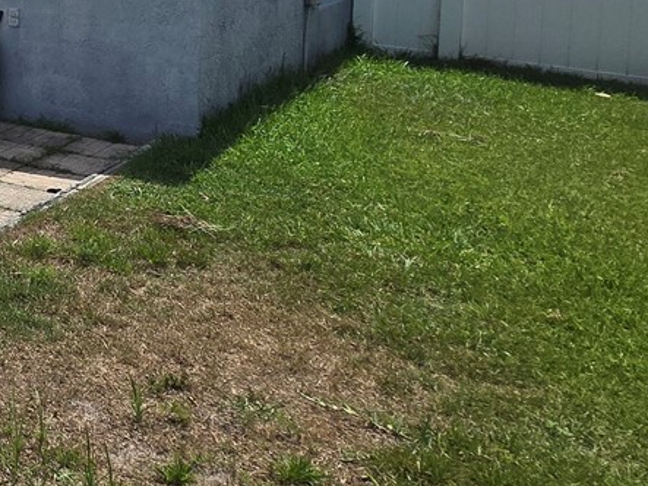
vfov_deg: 28.4
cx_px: -424
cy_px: -29
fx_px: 880
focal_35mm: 47
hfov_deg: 24.9
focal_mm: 2.2
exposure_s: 1/3409
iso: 50
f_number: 2.2
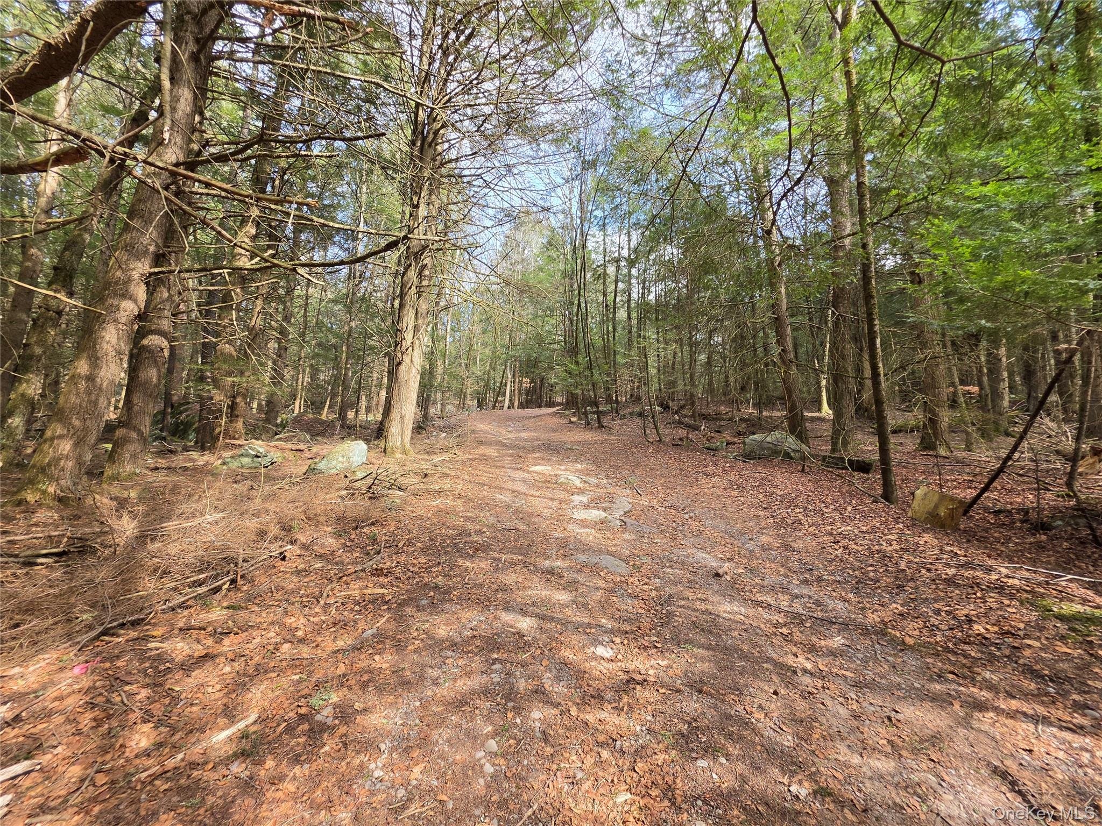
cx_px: 551
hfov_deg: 106.2
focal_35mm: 13
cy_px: 413
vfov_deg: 89.9
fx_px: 414
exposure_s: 1/120
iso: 32
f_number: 1.9
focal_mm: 2.2
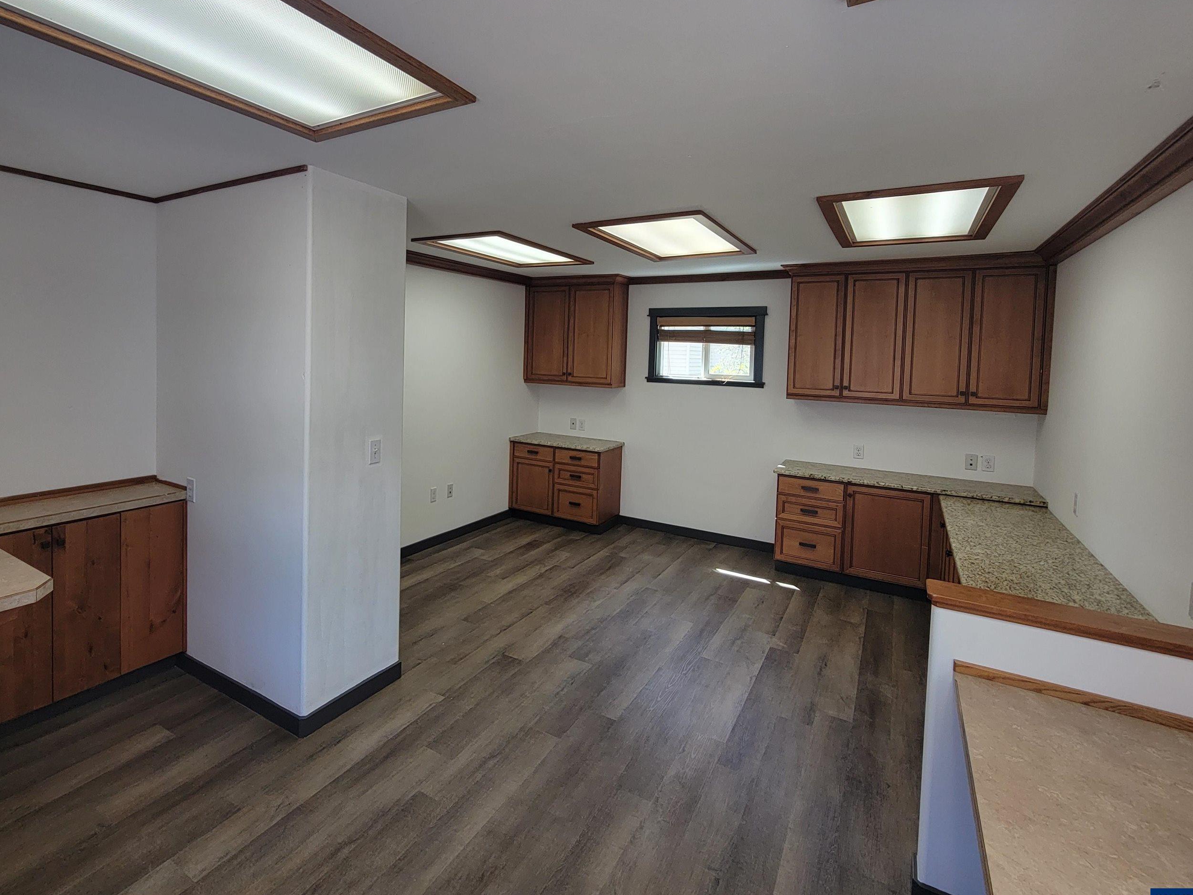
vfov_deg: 77.3
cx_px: 512
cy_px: 361
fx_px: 551
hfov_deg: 93.9
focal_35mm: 16
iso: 100
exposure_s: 1/120
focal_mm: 2.2
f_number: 2.2
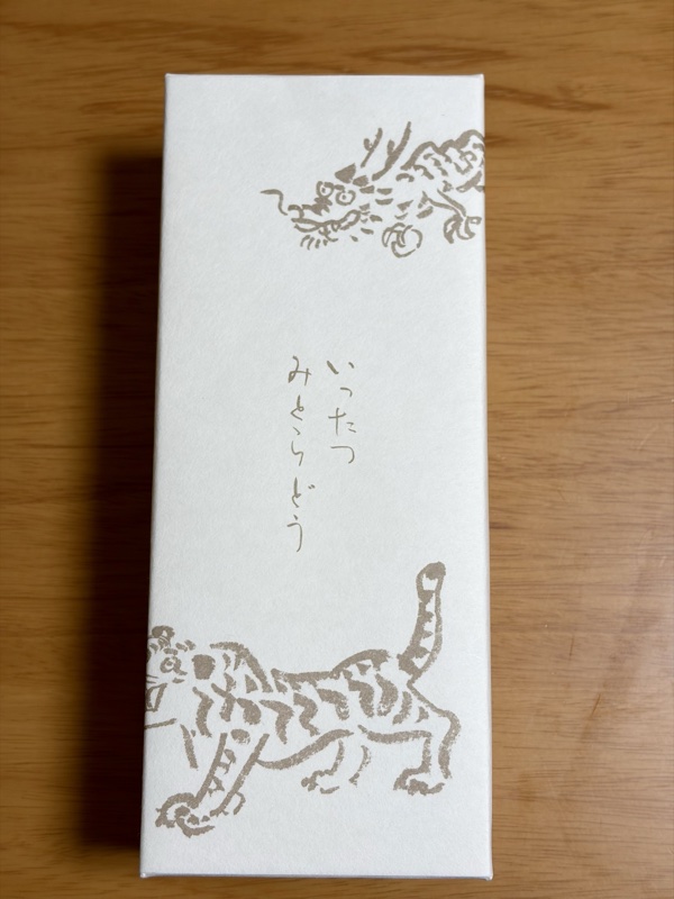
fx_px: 1350
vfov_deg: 36.8
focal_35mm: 52
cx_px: 337
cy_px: 450
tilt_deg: -79.5
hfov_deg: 28.0
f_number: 1.6
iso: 32
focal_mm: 5.96
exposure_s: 1/60
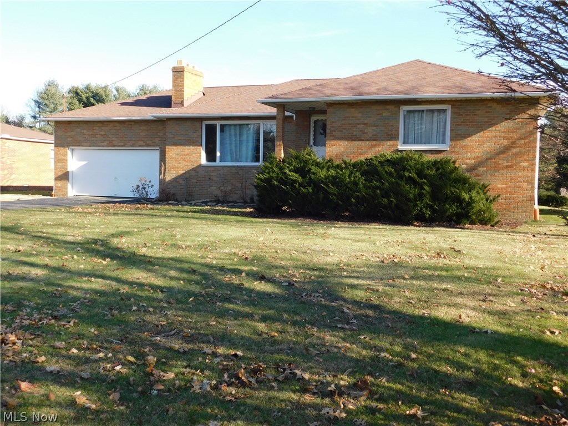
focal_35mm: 36
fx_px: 591
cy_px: 213
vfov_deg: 39.7
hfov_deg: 51.4
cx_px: 284
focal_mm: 6.3
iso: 125
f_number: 3.5
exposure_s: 1/400
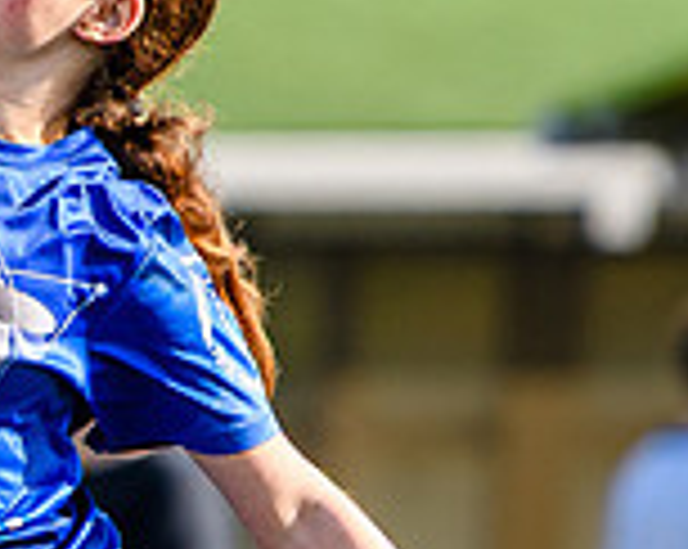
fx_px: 37134
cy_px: 408
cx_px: -651
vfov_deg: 0.8
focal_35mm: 1826
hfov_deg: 1.1
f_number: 3.2
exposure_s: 1/1250
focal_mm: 200
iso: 160
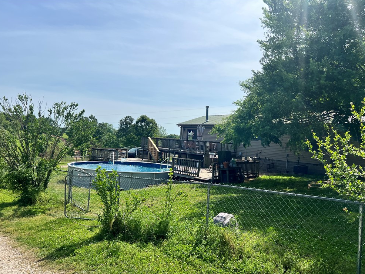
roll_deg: -2.5
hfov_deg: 65.3
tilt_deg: +1.6
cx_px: 180
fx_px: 285
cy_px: 140
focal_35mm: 27
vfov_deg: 51.4
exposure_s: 1/6993
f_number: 1.5
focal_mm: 5.7
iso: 50
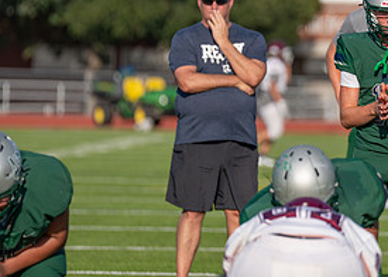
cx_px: 392
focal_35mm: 487
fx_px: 5363
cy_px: 93
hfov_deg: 4.1
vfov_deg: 3.0
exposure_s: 1/3200
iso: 160
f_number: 2.8
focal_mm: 200
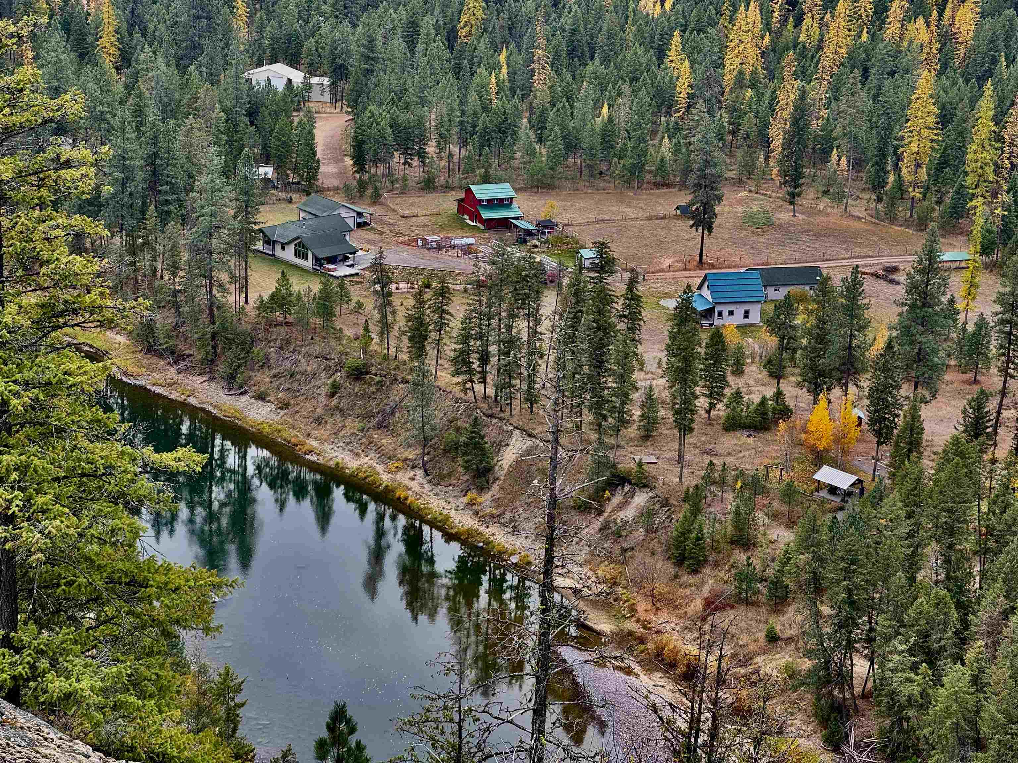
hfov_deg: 25.3
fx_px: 2264
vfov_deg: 19.1
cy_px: 382
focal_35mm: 77
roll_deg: -2.1
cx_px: 509
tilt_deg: -17.4
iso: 32
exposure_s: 1/99
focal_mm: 9
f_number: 2.8
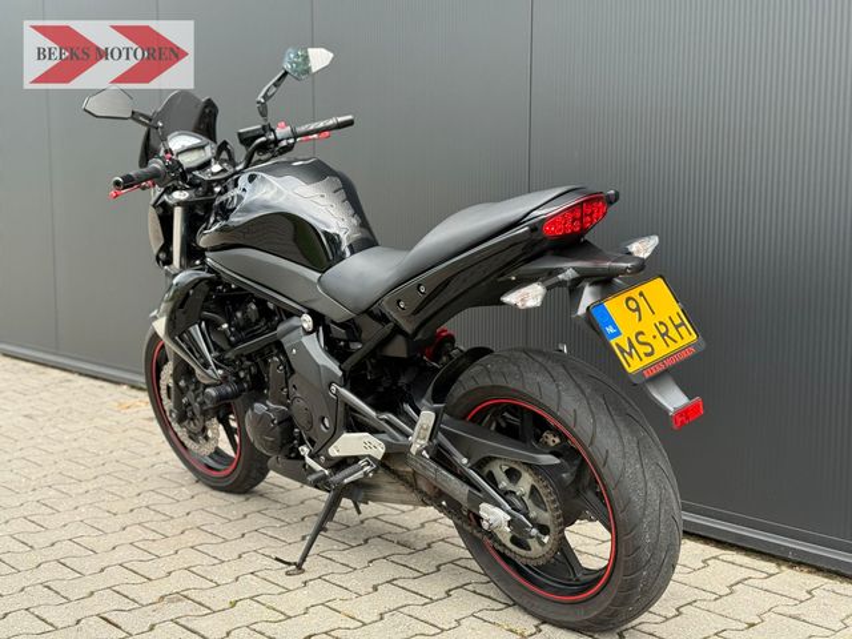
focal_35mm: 48
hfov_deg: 39.7
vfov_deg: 30.3
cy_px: 320
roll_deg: -0.2
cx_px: 426
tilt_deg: -6.5
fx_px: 1181
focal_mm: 6.76
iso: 100
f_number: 1.78
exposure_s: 1/242
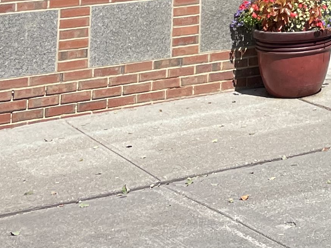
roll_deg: +1.8
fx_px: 1157
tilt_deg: +6.8
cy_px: -281
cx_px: 506
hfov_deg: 15.0
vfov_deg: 10.9
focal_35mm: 121
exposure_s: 1/4132
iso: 50
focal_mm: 4.2
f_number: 1.6
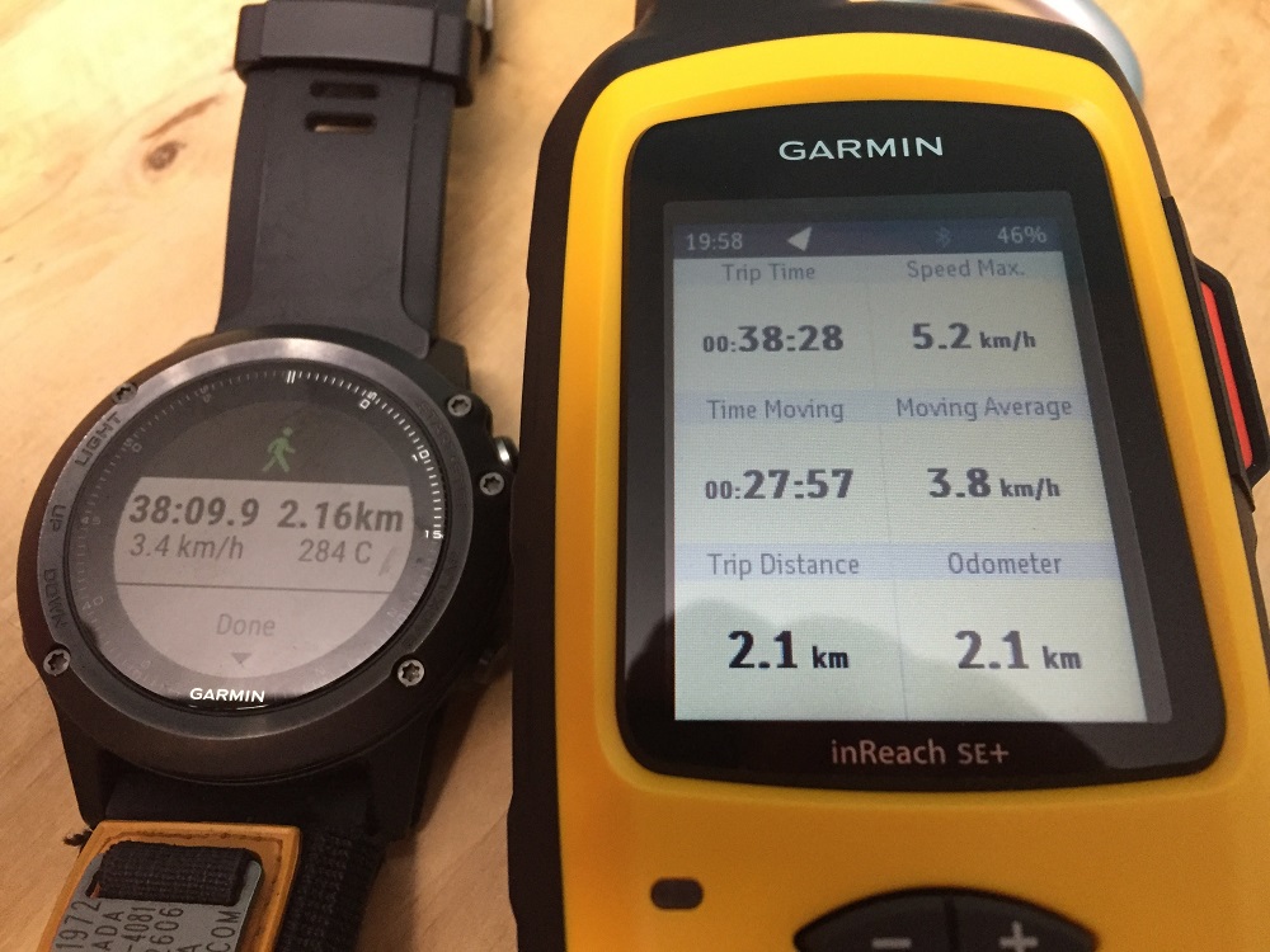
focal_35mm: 29
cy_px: 476
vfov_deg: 48.2
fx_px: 1064
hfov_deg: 61.7
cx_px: 635
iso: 250
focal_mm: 4.15
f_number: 2.2
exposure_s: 1/15
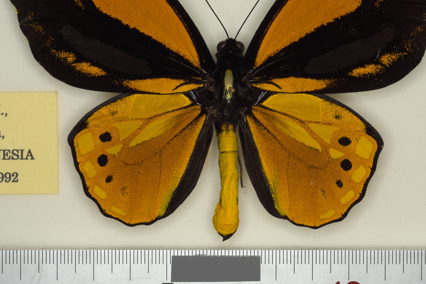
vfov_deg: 12.2
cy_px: 79
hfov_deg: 18.3
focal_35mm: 112
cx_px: 229
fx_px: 1325
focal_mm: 50
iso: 100
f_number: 11
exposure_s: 1
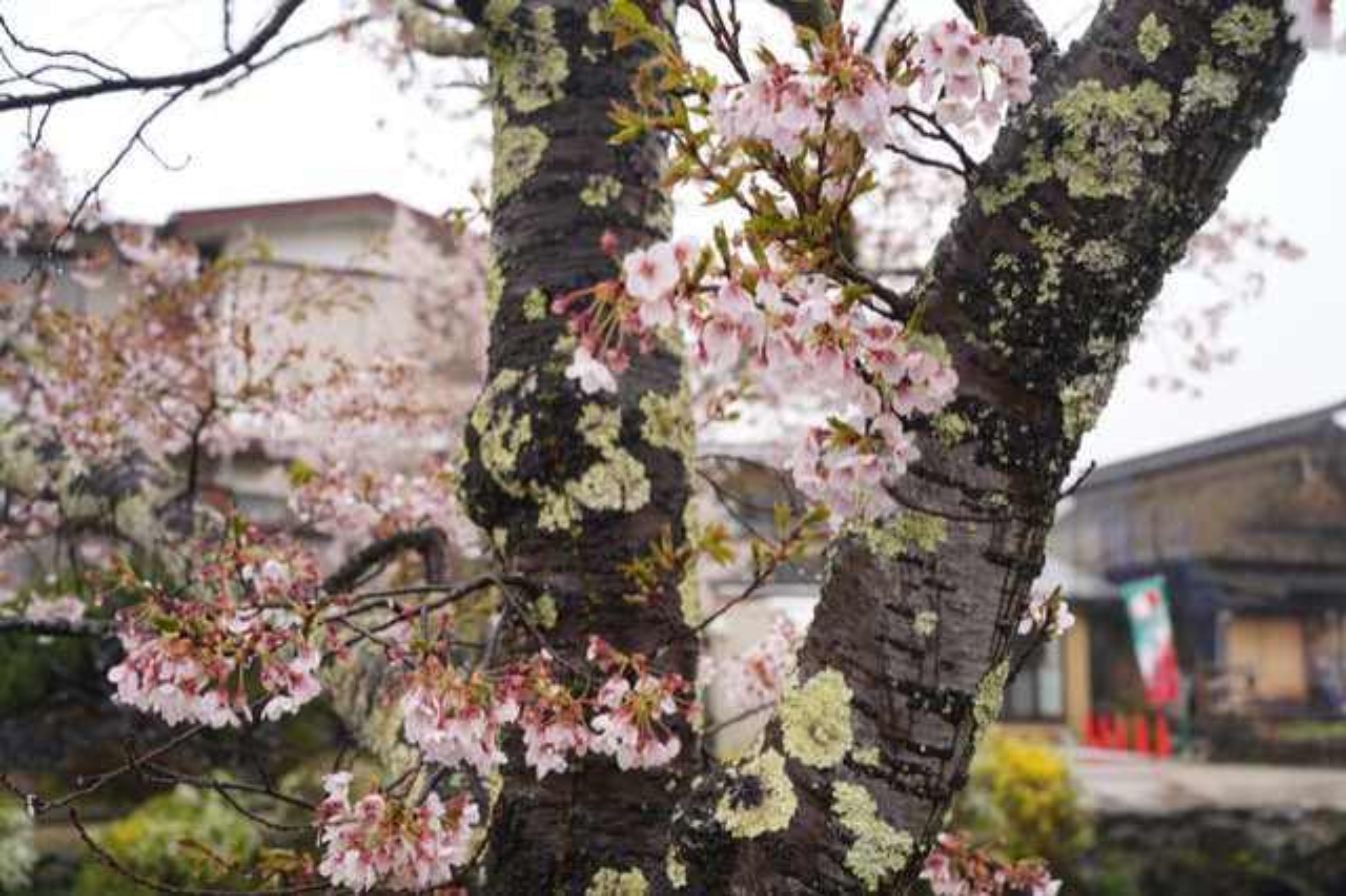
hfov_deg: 47.4
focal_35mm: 41
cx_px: 673
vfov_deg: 32.6
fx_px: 1532
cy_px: 448
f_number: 4.5
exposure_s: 1/100
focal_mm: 41
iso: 100
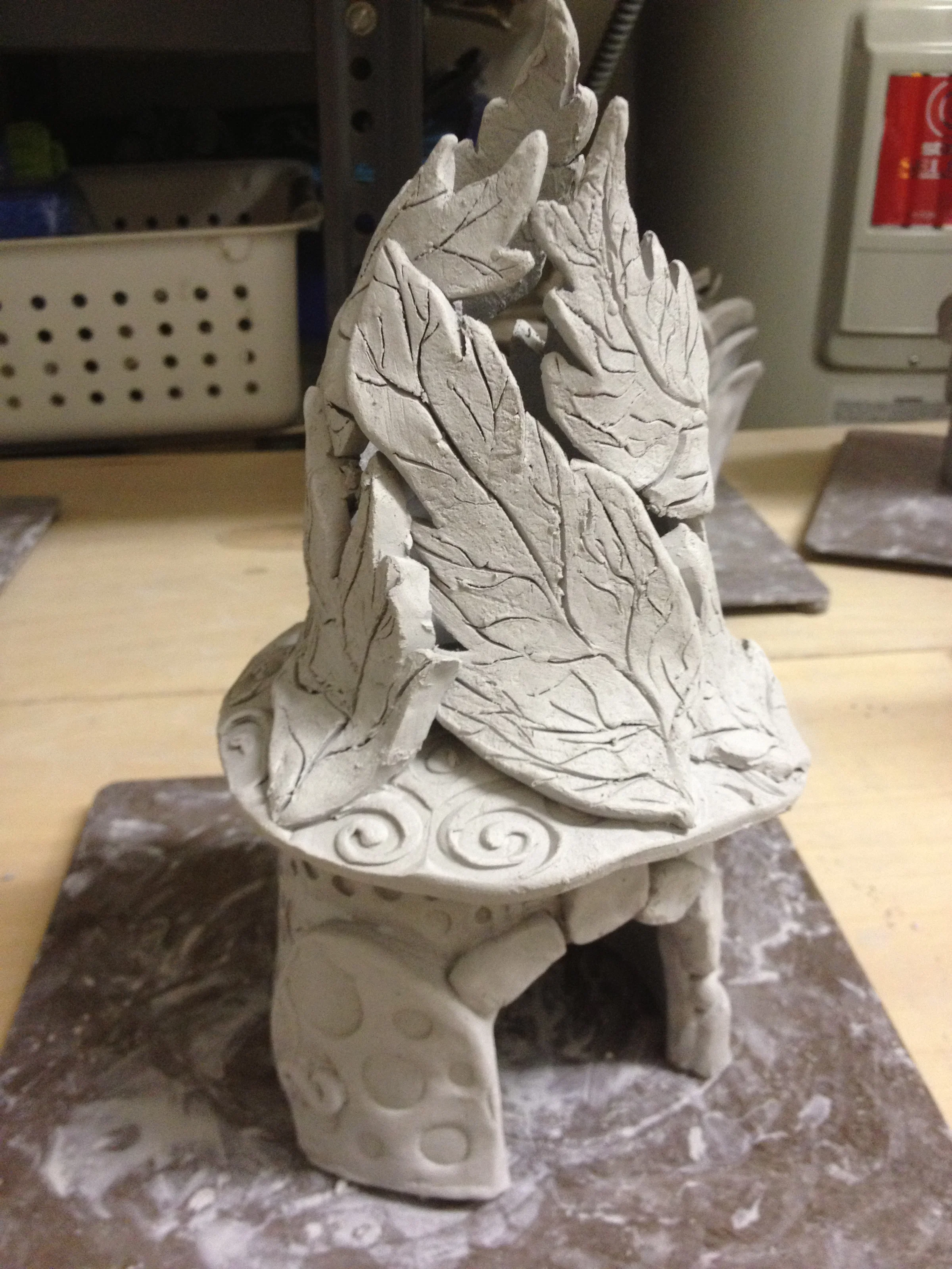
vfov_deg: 52.6
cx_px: 476
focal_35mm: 35
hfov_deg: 40.7
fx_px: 1283
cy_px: 634
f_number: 2.4
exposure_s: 1/20
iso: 200
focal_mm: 4.28
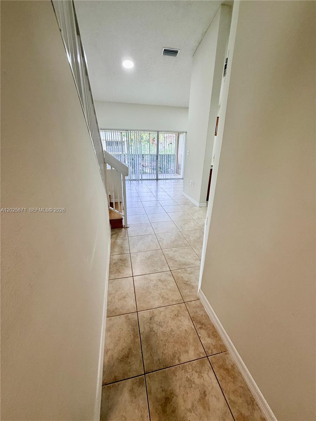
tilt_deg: -21.1
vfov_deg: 102.1
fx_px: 170
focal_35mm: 14
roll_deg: -0.4
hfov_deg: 85.7
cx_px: 158
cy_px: 210
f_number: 2.2
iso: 200
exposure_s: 1/120
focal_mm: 2.22
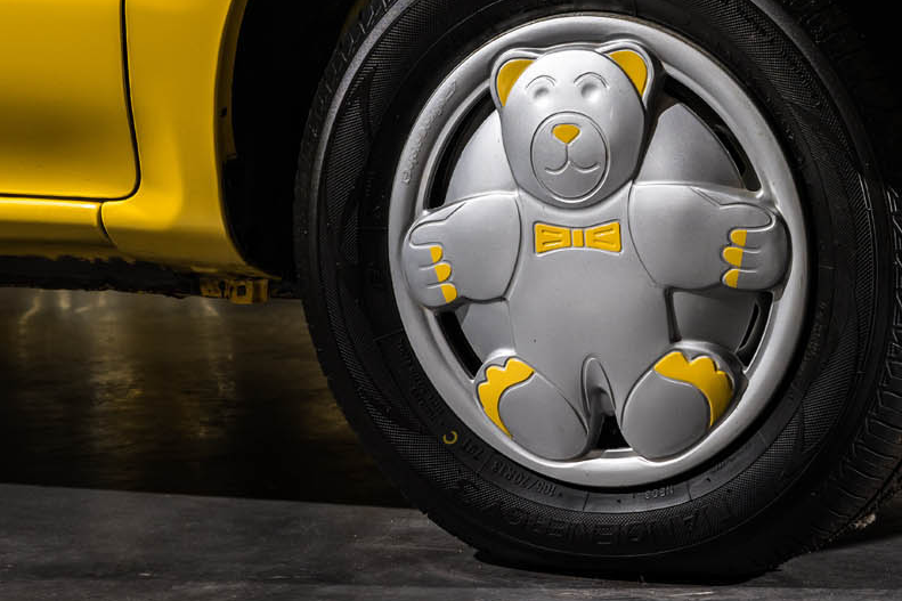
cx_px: 993
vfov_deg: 8.0
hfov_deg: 11.9
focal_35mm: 170
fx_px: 4258
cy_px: -58
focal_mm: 70
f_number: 8
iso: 100
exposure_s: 1/30
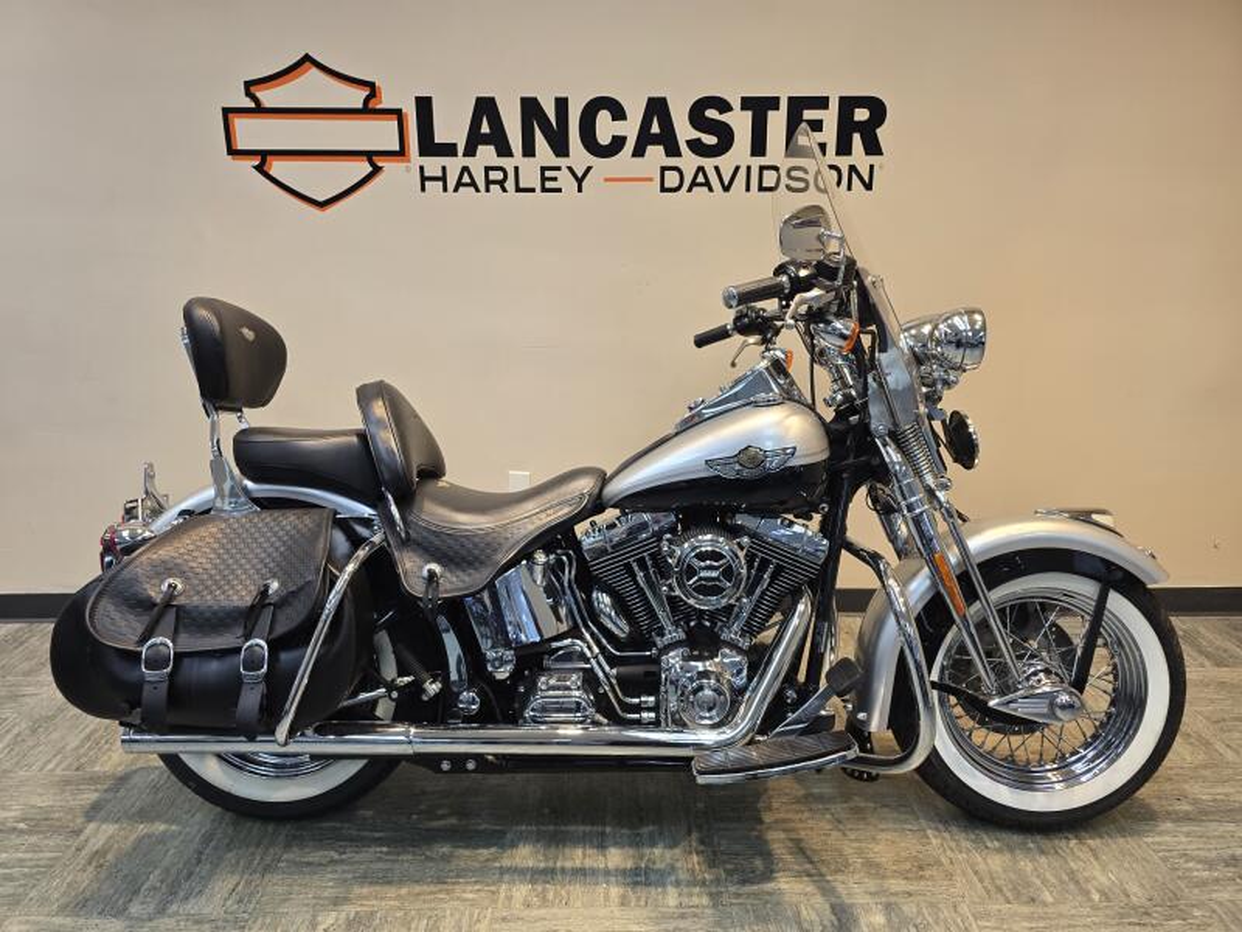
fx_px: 825
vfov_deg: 58.9
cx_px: 621
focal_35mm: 23
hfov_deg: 73.9
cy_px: 466
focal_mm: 6.3
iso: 125
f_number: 1.7
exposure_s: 1/120
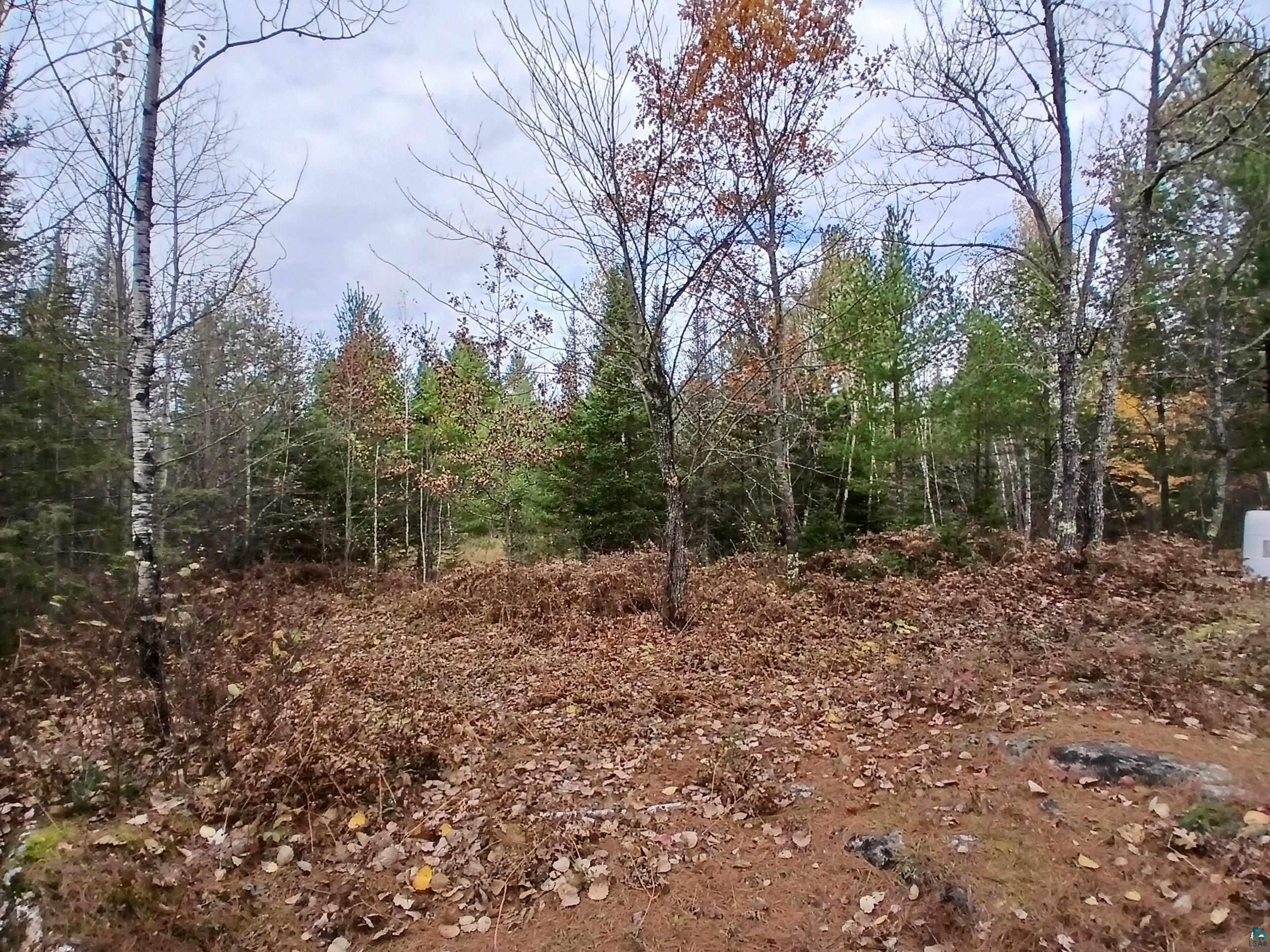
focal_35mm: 17
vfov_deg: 74.7
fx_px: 624
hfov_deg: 91.0
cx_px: 635
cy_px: 476
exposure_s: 1/666
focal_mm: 1.4
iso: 50
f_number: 2.2
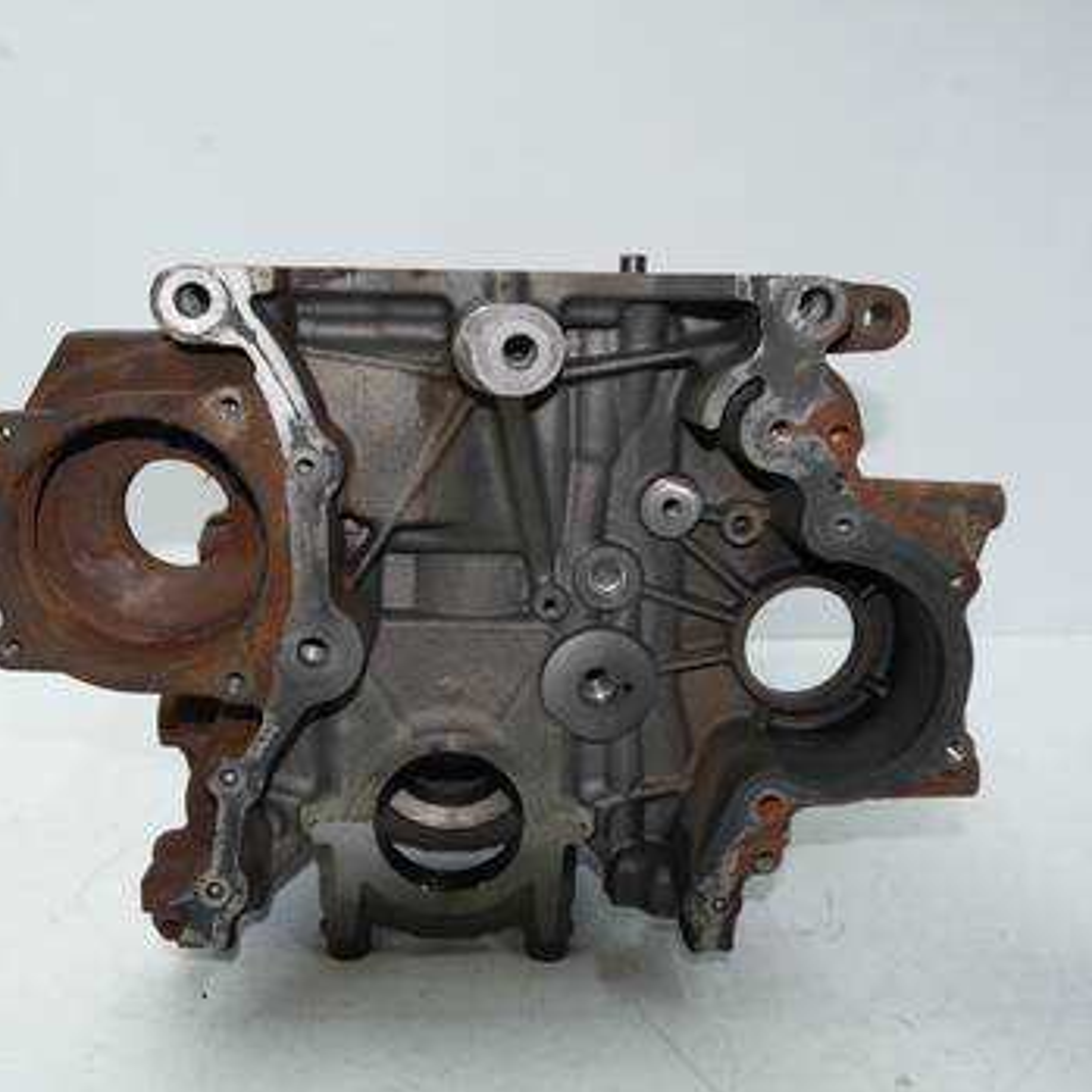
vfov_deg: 48.4
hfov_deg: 48.4
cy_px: 535
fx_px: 1213
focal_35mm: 34
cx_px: 494
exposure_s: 1/60
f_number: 4
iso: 400
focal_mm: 14
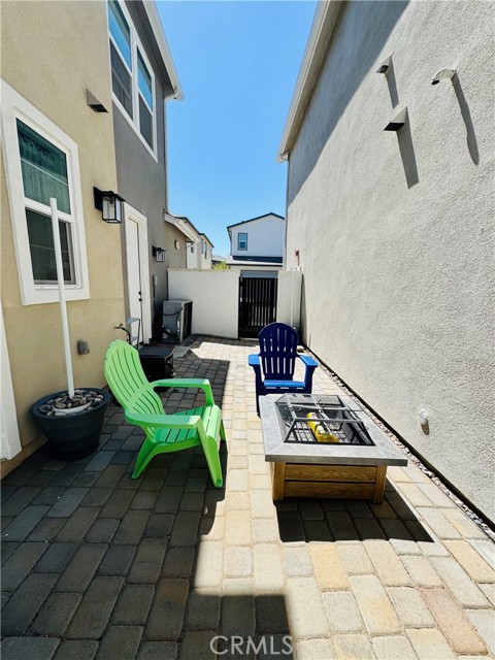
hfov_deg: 85.7
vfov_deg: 102.1
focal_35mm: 14
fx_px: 267
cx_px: 248
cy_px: 330
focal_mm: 2.22
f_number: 2.2
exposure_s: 1/1789
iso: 50
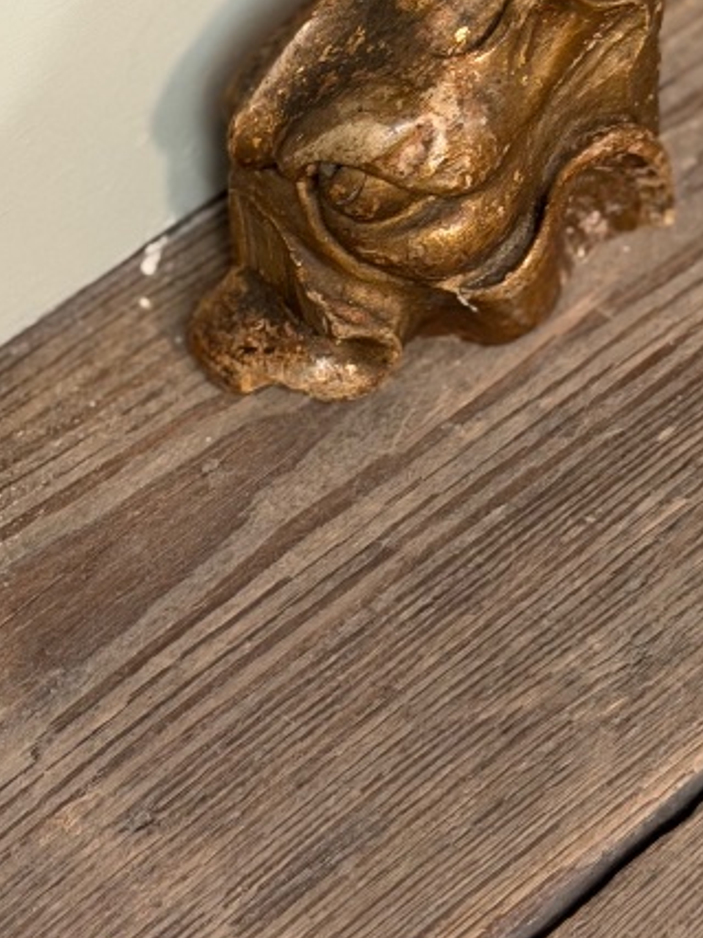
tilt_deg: -40.9
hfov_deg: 11.0
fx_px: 3657
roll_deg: +11.3
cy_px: 0
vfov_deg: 14.4
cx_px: 488
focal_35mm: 135
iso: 250
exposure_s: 1/50
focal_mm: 6.76
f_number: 1.78
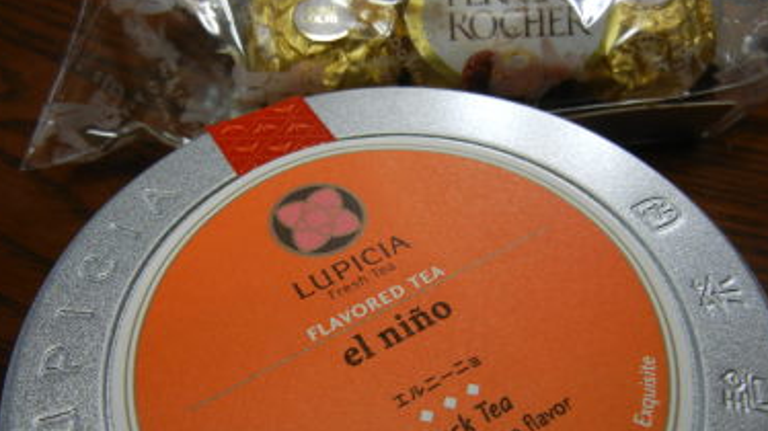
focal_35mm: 35
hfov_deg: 56.6
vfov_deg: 33.5
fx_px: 712
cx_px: 380
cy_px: 265
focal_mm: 5.4
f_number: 3.5
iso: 160
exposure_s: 1/34.3
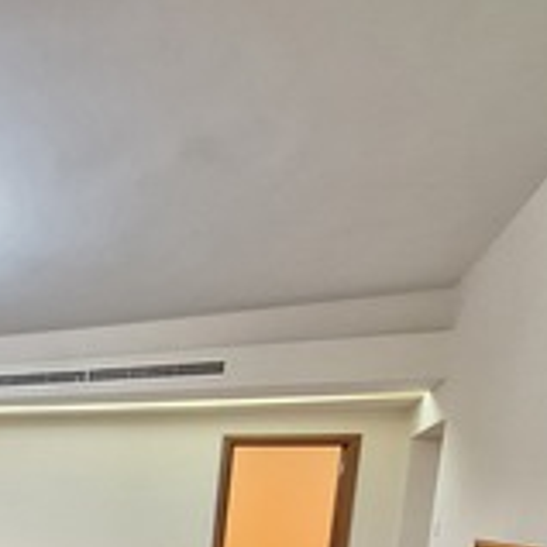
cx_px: -129
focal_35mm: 33
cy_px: 549
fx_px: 590
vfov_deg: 42.8
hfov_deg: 36.6
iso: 320
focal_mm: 1.74
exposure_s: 1/24
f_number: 2.2
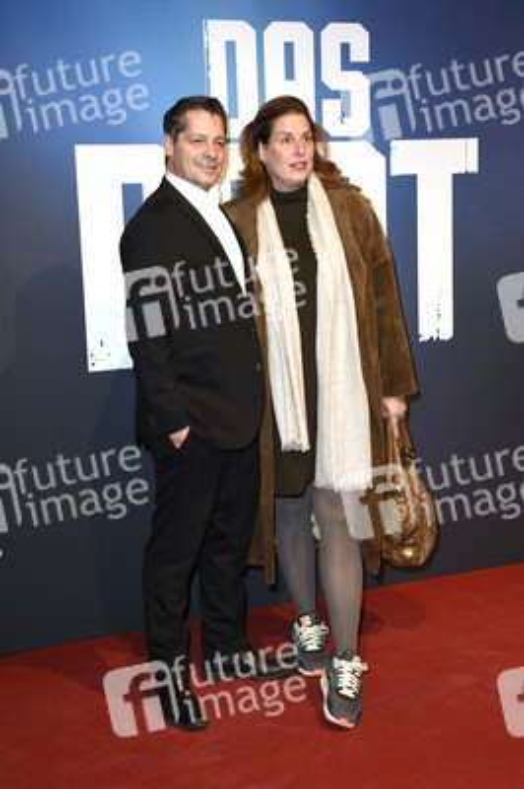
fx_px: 1247
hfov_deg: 23.7
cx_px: 262
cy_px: 394
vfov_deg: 35.1
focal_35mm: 57
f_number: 6.3
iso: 500
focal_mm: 38
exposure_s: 1/160
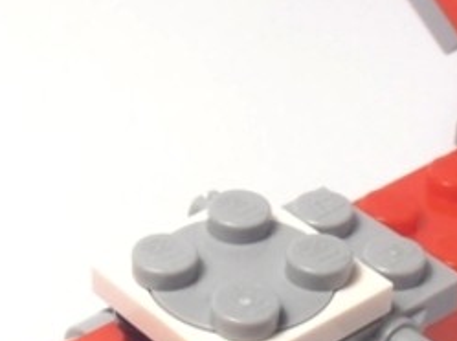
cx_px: 231
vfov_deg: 11.0
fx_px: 1767
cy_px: 281
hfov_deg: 14.7
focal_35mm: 134
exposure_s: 1/60
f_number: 3.9
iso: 80
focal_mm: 6.61
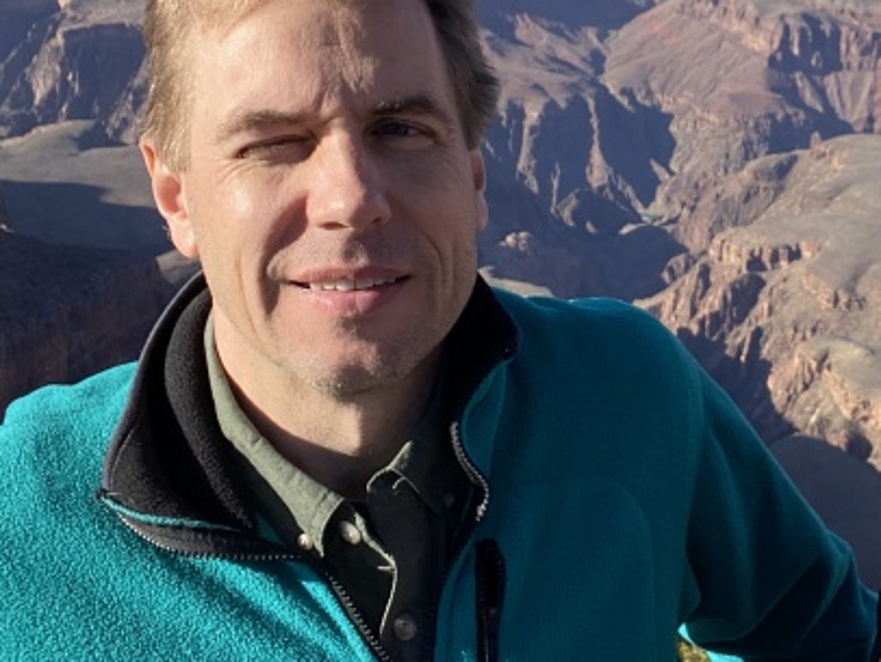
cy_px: 226
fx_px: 1477
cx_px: 701
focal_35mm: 58
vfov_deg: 25.1
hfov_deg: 32.3
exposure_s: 1/750
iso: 25
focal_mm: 2.71
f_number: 2.2
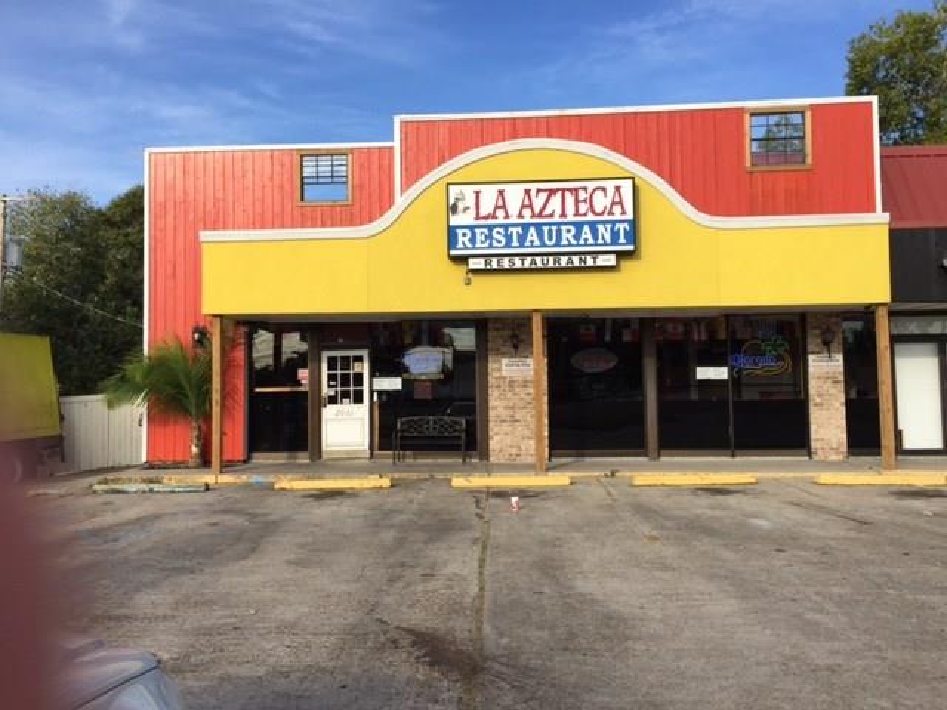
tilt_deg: +2.2
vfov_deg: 48.2
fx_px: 793
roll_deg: +0.4
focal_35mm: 29
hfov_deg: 61.7
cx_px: 474
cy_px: 355
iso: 32
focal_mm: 4.15
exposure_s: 1/1412
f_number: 2.2
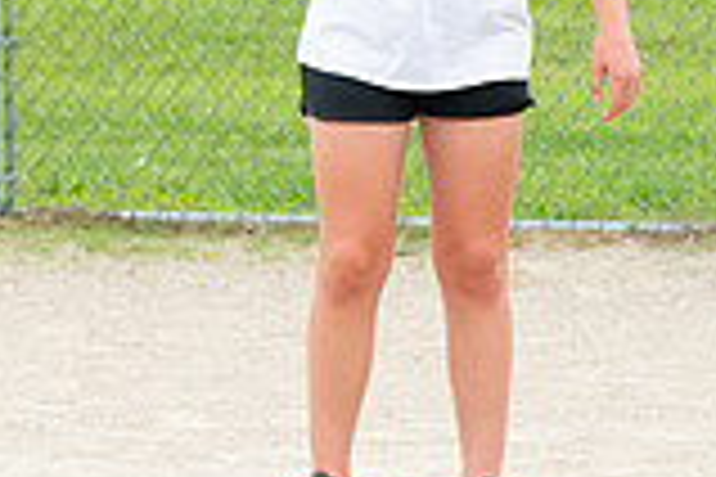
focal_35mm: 474
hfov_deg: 4.3
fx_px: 9427
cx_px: -297
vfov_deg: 2.9
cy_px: 259
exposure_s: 1/1000
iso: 1250
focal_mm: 130
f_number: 5.6
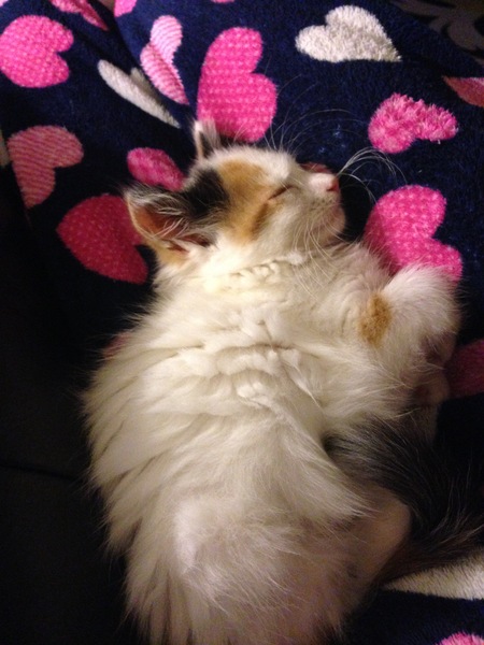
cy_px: 322
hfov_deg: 42.9
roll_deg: -8.5
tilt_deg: -41.3
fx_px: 615
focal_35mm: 33
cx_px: 242
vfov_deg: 55.4
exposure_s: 1/15
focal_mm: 4.12
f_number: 2.4
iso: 500
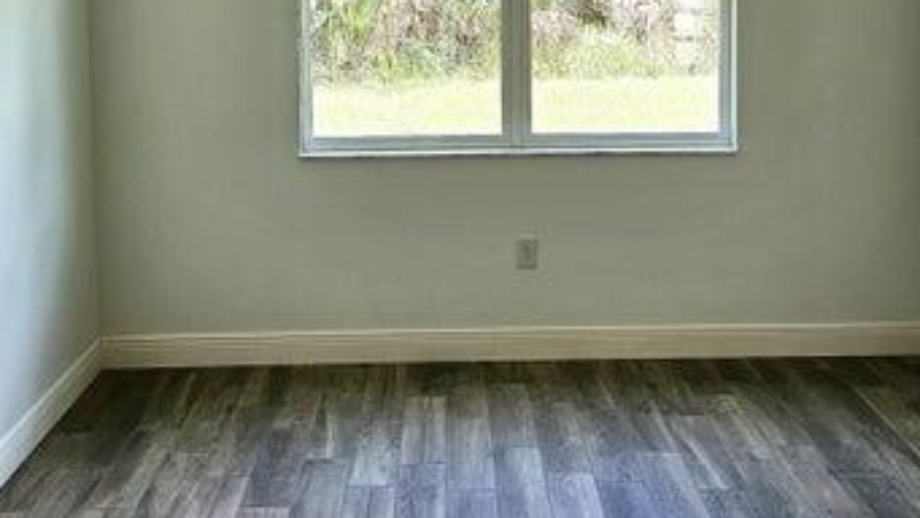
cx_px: 488
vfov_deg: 24.7
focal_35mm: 47
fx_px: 1147
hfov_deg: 43.7
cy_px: 51
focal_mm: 6.3
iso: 25
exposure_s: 1/120
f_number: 1.7
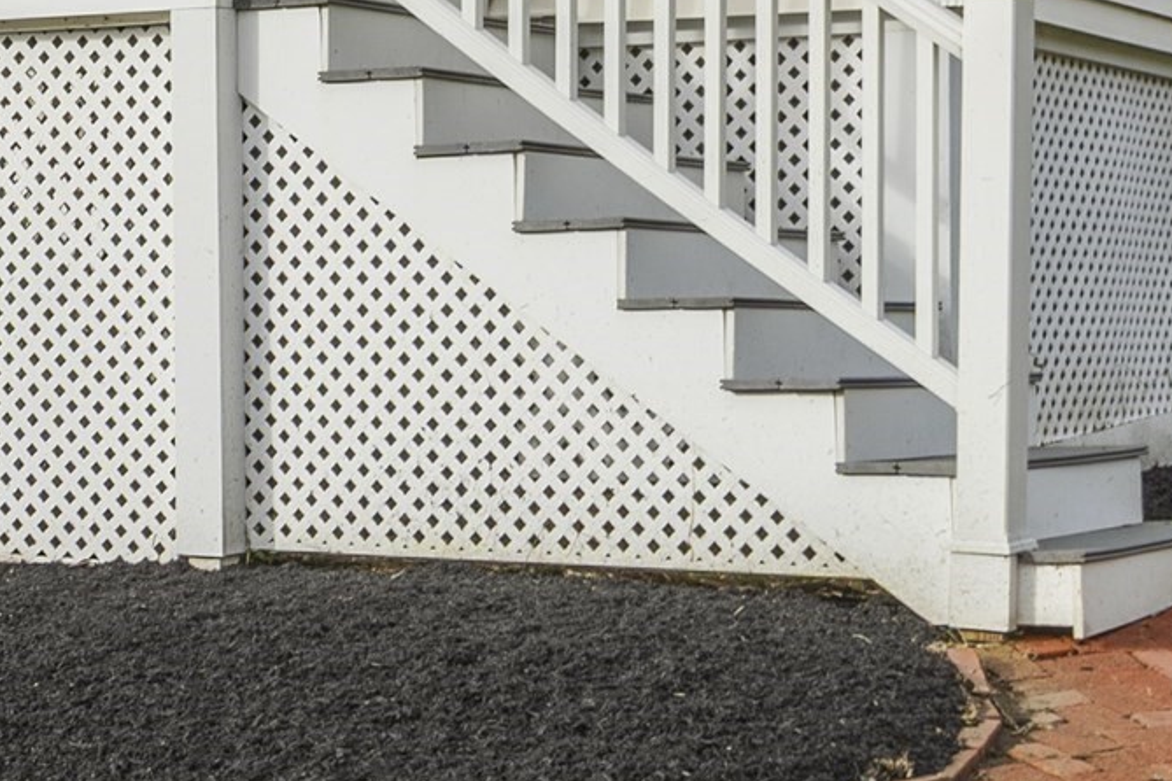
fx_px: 3288
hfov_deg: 20.1
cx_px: 357
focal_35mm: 101
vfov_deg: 13.0
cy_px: -283
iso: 100
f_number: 8
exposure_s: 1/125
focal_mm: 22
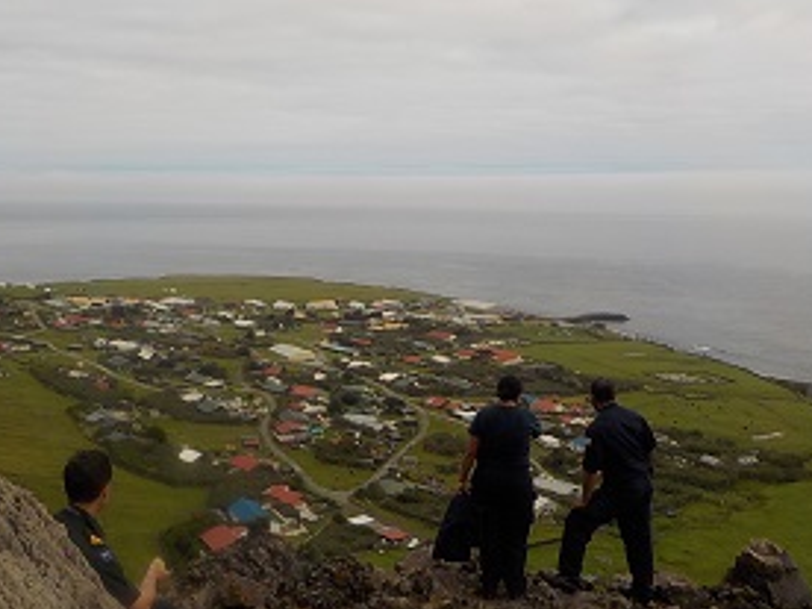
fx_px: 891
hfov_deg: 48.9
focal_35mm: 38
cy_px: 353
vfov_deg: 37.6
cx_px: 380
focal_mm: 4.1
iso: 125
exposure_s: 1/2000
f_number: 3.3
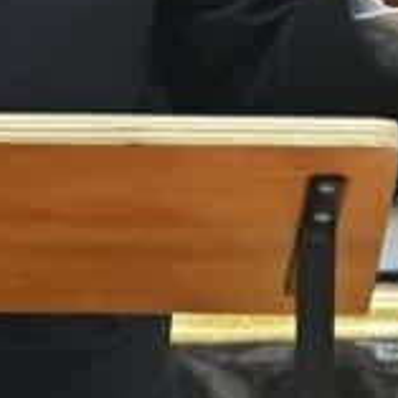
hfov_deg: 2.4
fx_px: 9535
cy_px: -319
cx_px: -118
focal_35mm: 733
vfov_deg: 2.4
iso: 640
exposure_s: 1/200
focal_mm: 88
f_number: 4
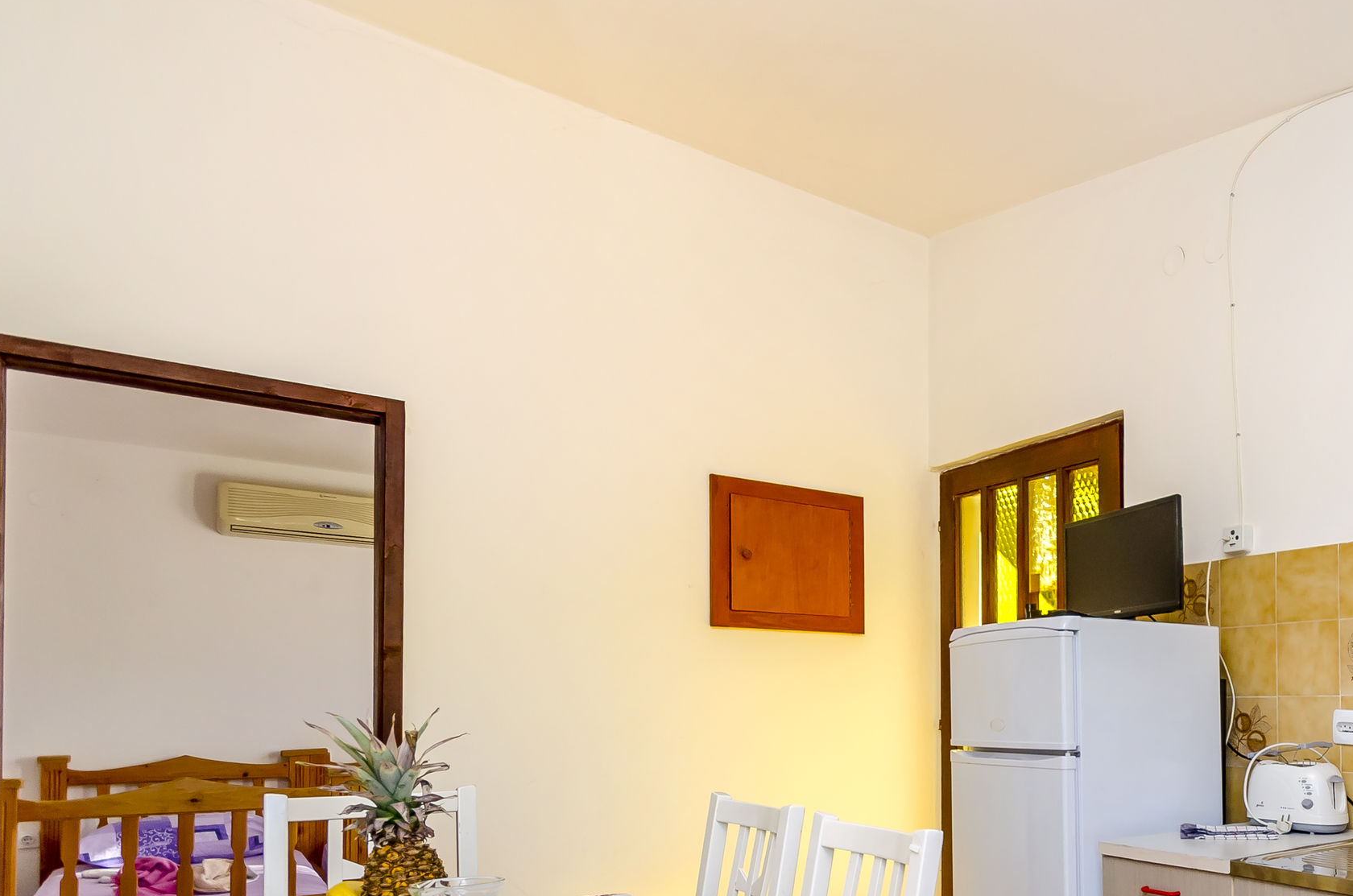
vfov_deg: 49.6
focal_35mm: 25
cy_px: 639
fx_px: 938
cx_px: 1110
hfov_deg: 64.3
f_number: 8
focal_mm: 10
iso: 250
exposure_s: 1/100
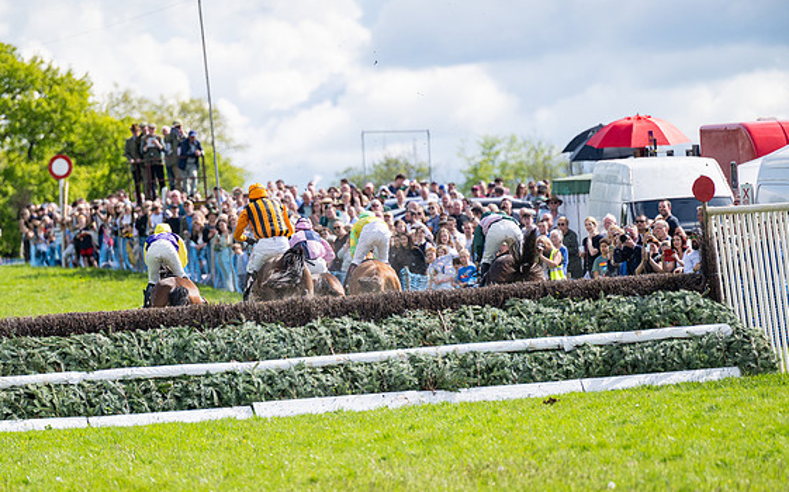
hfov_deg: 6.1
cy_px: 295
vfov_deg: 3.8
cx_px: 315
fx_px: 7393
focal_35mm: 344
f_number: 4
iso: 200
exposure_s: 1/1600
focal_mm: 280
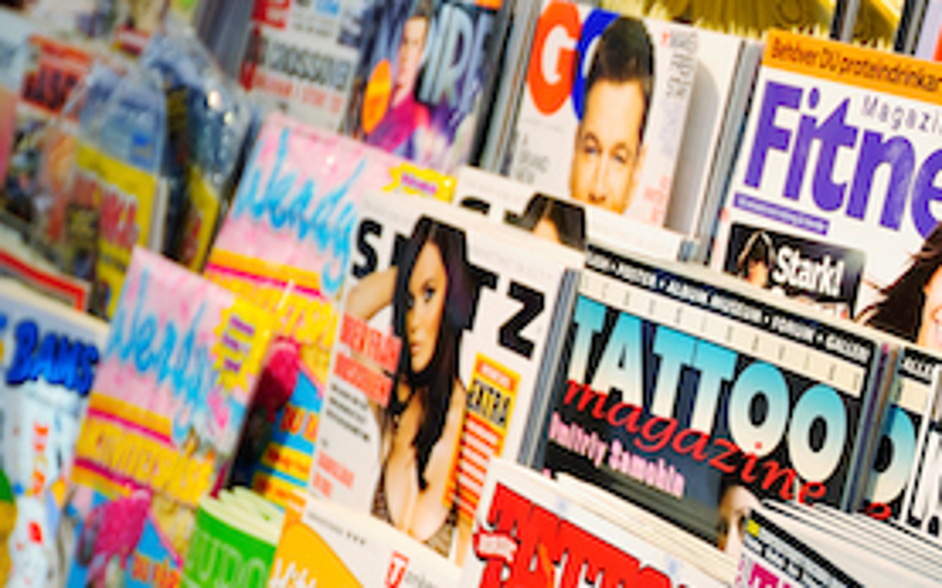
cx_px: 1088
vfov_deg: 13.9
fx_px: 2413
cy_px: 248
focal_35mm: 94
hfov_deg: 20.8
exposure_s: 1/50
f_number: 5
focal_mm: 32
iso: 200
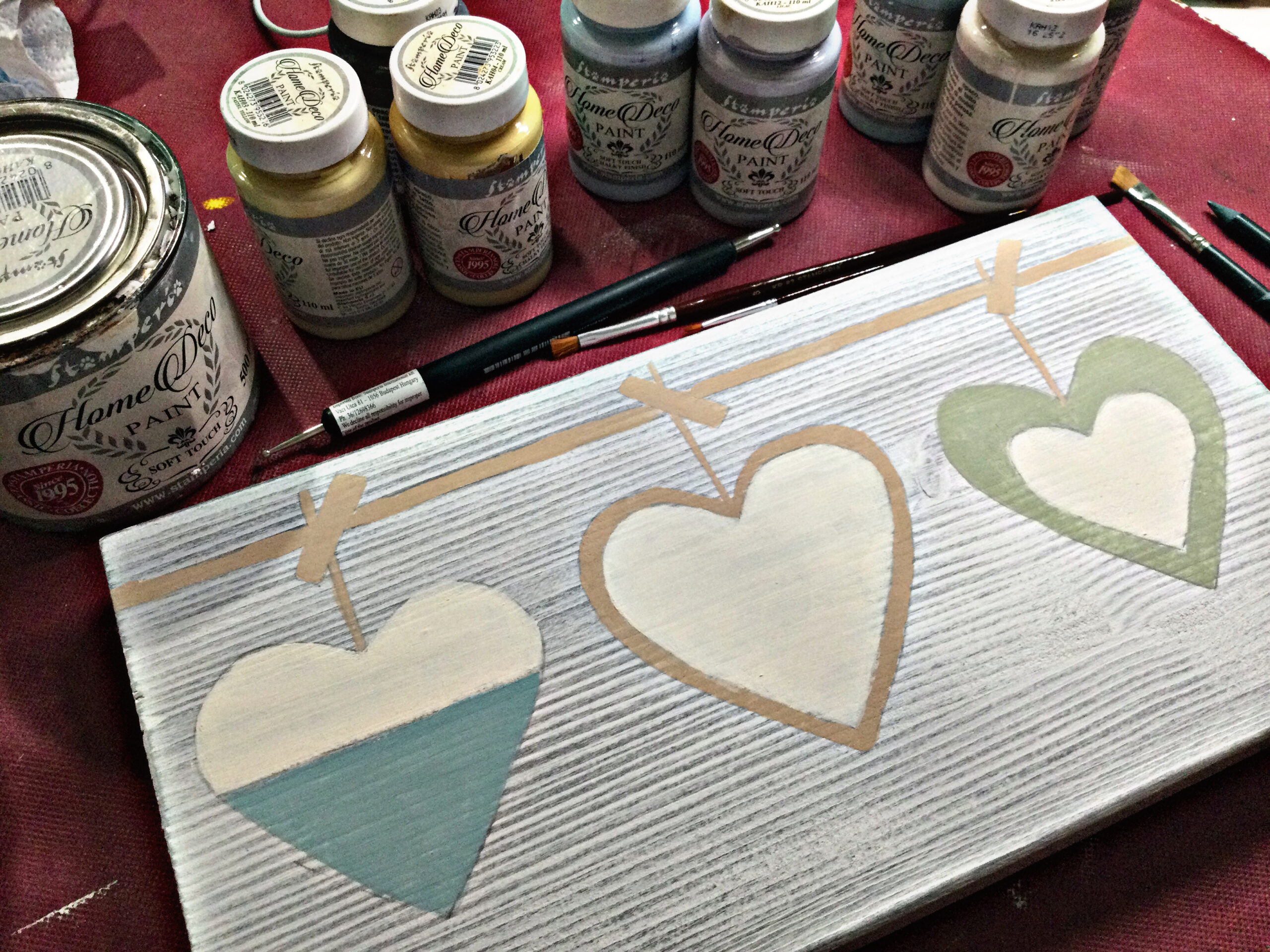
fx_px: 1137
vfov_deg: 45.4
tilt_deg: -57.5
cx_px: 635
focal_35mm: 31
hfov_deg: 58.4
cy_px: 476
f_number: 2.4
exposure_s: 1/33
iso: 100
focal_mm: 3.3
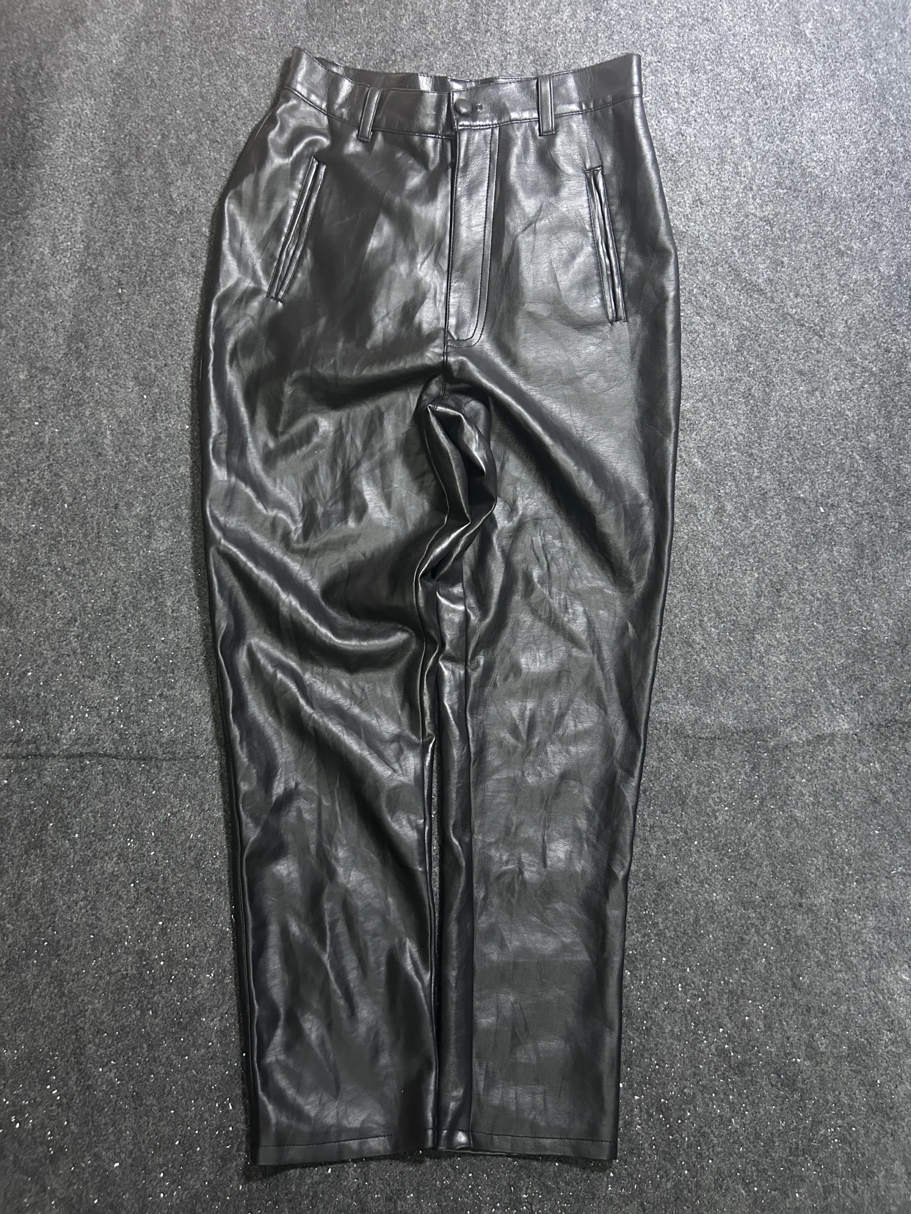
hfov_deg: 53.1
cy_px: 607
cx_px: 456
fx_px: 912
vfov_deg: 67.3
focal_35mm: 26
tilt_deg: -64.1
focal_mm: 5.7
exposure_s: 1/50
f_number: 1.5
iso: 500
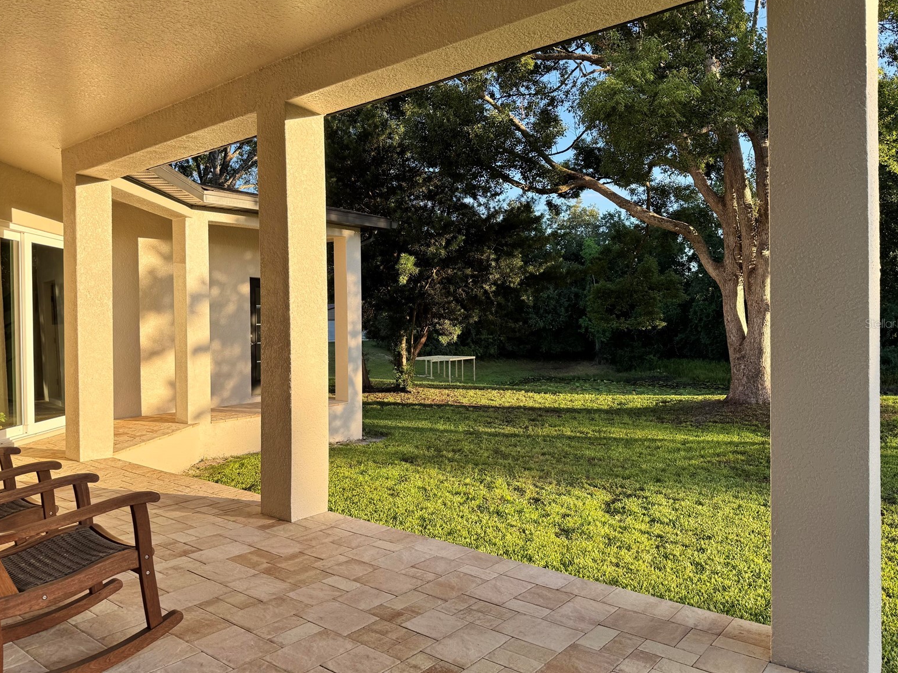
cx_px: 453
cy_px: 323
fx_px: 649
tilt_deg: -1.1
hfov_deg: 69.4
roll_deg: +0.4
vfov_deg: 54.9
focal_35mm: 25
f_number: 1.78
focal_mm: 6.76
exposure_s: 1/707
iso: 80
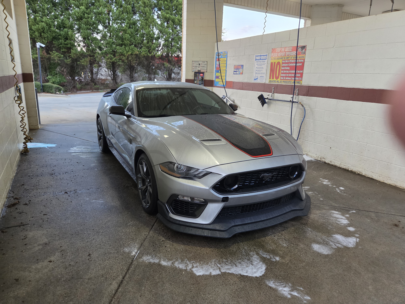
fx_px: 269
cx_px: 202
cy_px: 152
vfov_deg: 58.9
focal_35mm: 23
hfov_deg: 73.9
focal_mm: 5.4
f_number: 1.8
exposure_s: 1/120
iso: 400
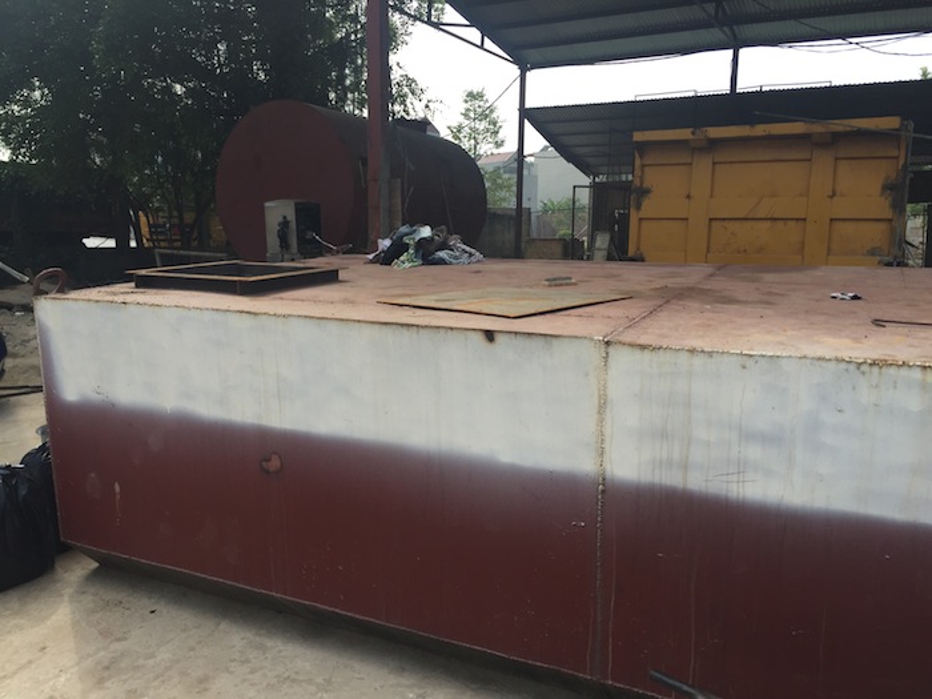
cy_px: 350
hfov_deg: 61.7
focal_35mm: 29
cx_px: 466
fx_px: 781
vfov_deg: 48.2
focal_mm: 4.15
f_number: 2.2
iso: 32
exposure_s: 1/1041
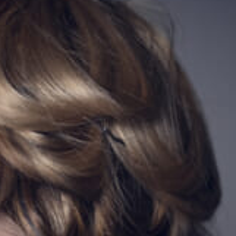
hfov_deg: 10.9
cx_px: -41
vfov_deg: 10.7
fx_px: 1219
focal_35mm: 158
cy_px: 359
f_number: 4
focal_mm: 50
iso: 640
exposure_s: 1/500
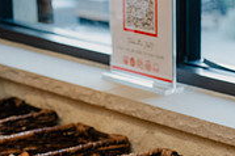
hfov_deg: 12.7
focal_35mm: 162
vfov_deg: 8.3
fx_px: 1057
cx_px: 102
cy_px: 222
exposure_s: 1/80
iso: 1000
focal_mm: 50
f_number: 4
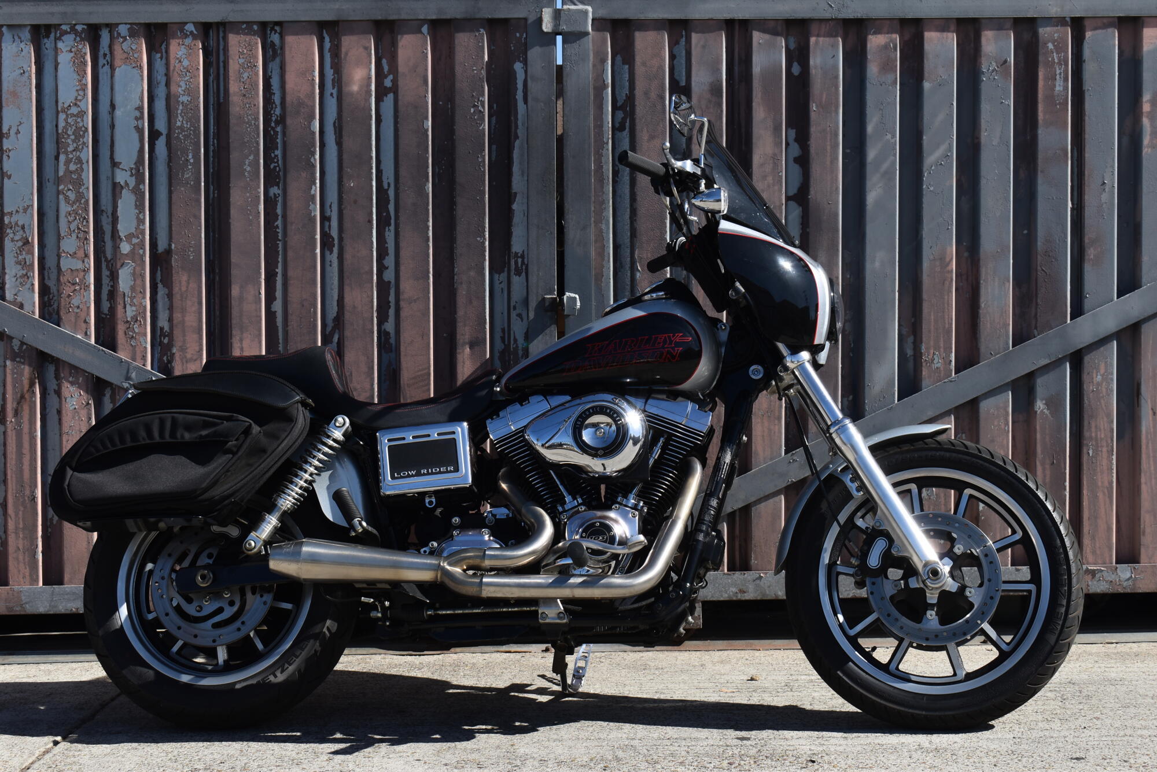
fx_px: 1929
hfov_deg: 33.4
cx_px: 578
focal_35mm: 60
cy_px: 386
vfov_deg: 22.6
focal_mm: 40
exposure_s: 1/320
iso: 100
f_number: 9
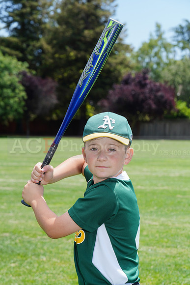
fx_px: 1092
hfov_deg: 9.9
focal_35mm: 138
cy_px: 142
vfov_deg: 14.9
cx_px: 95
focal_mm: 138
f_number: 11
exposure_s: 1/200
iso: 200
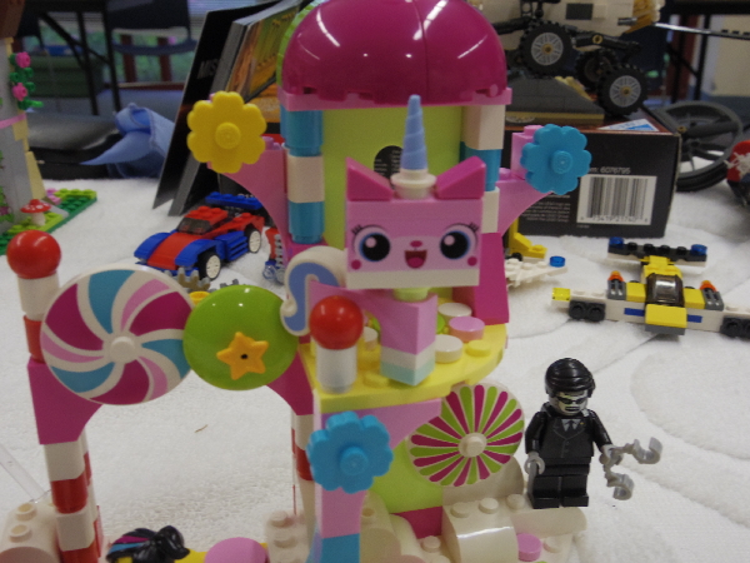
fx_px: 780
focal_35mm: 36
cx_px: 375
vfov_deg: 39.7
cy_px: 282
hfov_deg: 51.4
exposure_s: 1/60
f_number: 4.5
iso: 320
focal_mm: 6.5
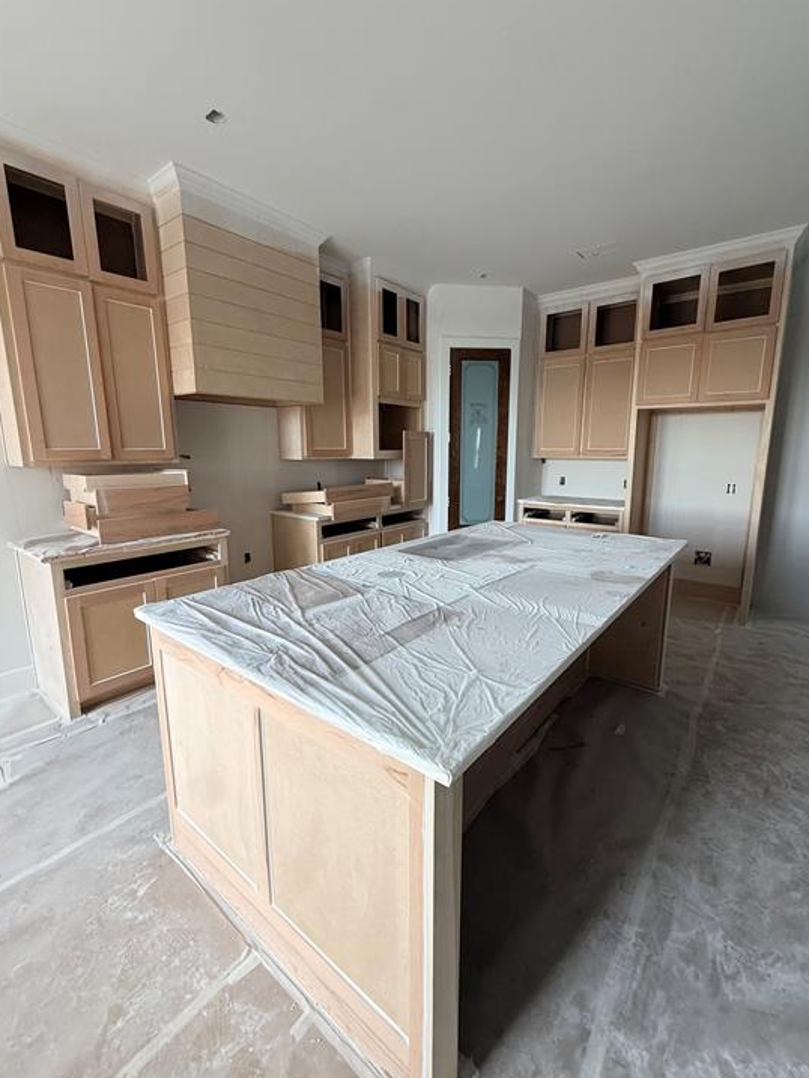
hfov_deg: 81.7
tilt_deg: -9.9
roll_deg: -0.7
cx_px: 423
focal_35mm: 15
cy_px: 532
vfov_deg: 98.2
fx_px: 467
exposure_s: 1/99
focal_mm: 2.22
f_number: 2.2
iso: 200
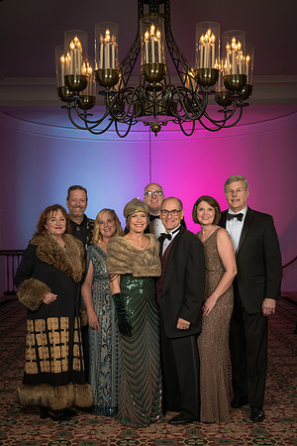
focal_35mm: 50
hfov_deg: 27.0
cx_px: 148
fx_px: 619
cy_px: 223
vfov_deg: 39.6
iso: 100
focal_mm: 50
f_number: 8
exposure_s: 1/250
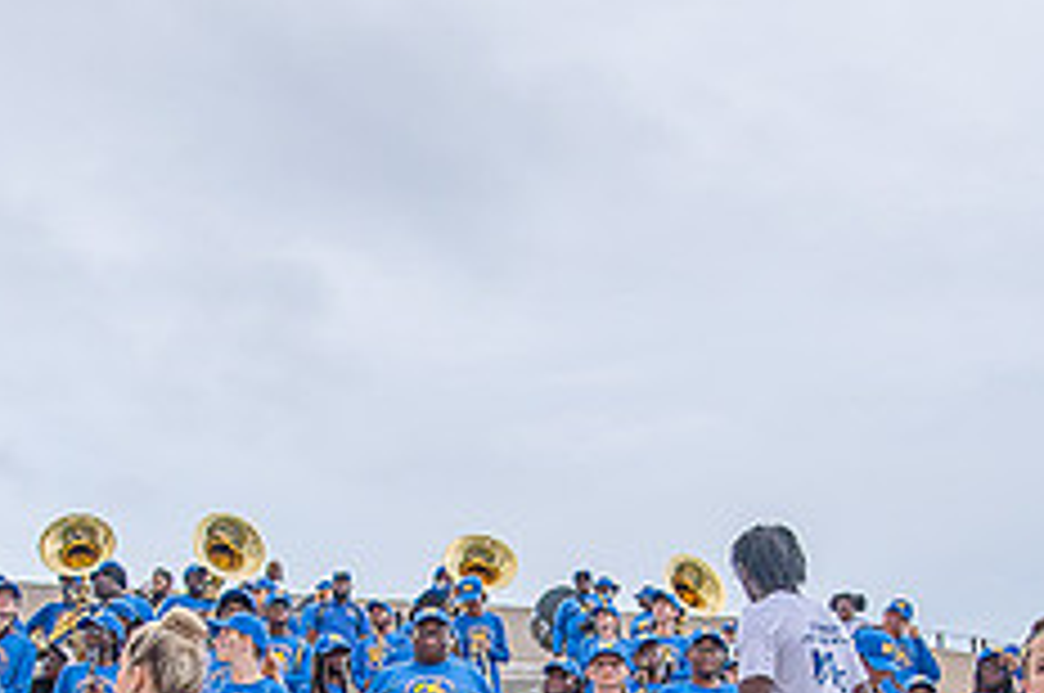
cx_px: 500
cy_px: 724
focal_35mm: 60
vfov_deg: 21.6
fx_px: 1738
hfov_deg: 33.4
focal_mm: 24
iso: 400
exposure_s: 1/250
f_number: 4
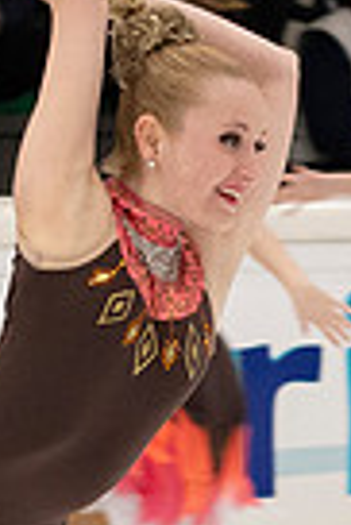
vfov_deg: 2.7
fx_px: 11290
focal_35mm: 774
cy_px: 567
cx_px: -5
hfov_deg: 1.8
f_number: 4
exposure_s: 1/200
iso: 1000
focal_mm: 70
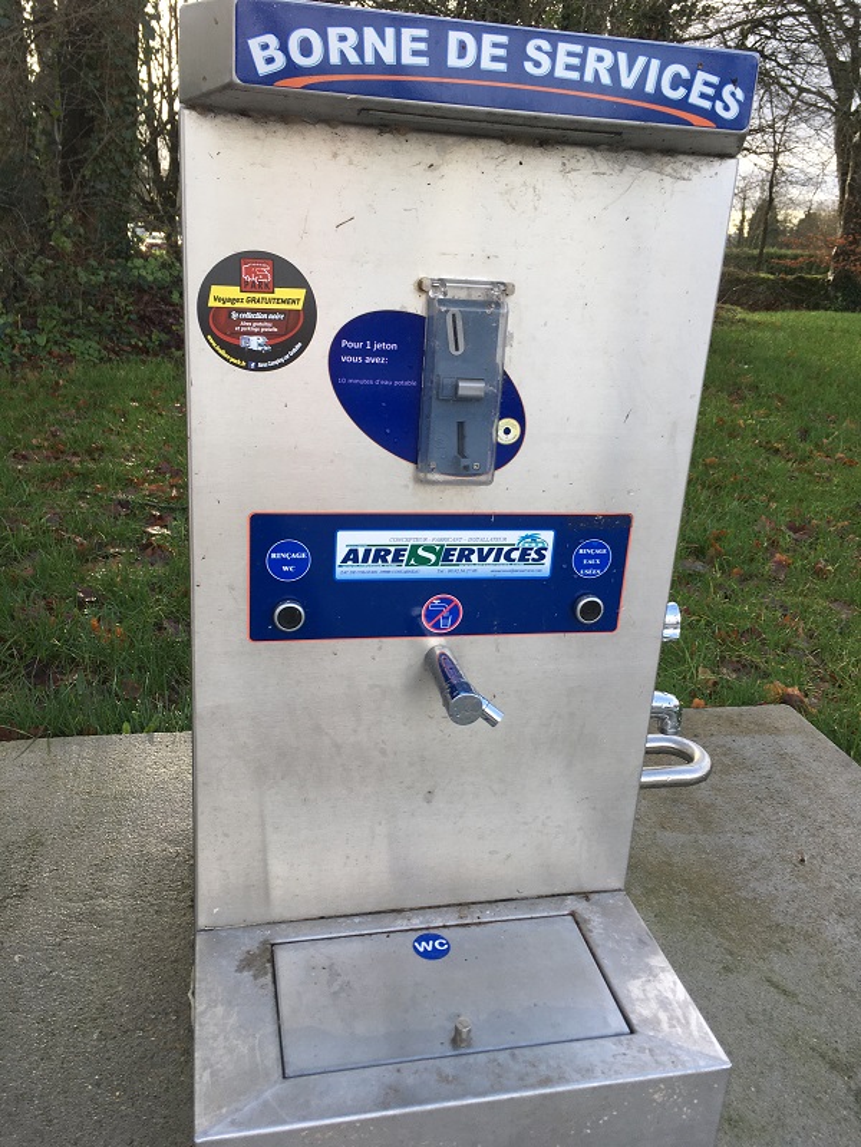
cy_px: 574
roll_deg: -2.9
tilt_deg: -20.8
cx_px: 430
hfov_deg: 48.2
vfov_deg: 61.7
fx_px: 962
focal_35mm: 29
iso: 25
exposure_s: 1/250
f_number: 2.2
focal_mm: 4.15
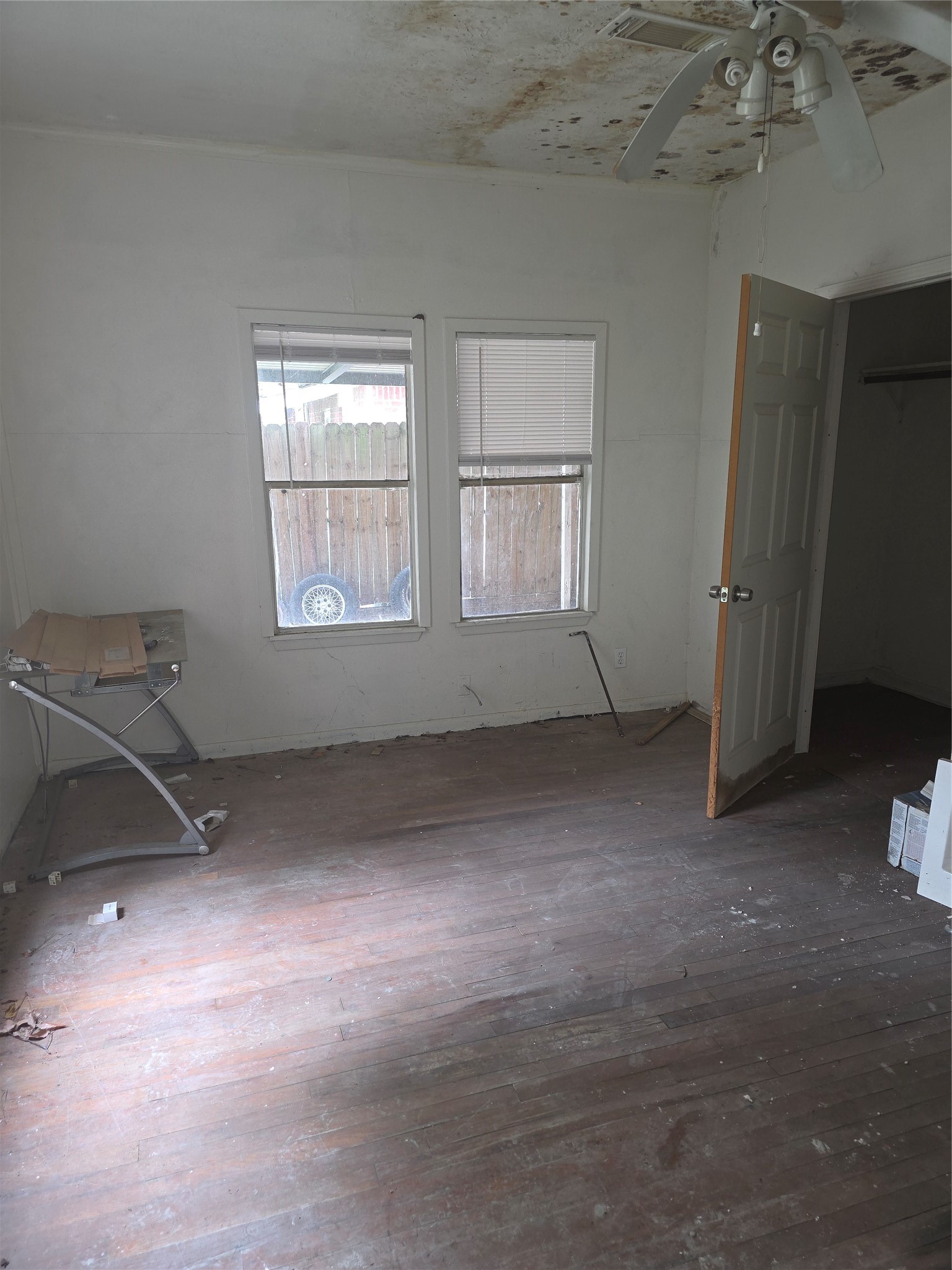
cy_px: 635
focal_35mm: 23
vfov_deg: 73.9
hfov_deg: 58.9
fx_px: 843
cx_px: 476
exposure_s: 1/30
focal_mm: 6.3
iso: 100
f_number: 1.7
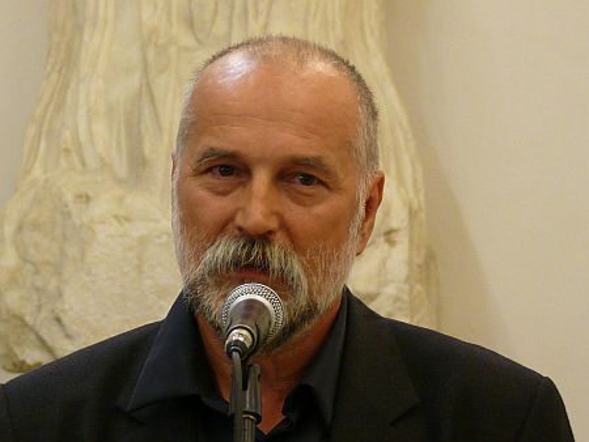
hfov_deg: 8.3
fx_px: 4035
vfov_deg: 6.3
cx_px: 294
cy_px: 221
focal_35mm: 237
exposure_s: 1/13
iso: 200
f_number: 3.6
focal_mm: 28.2
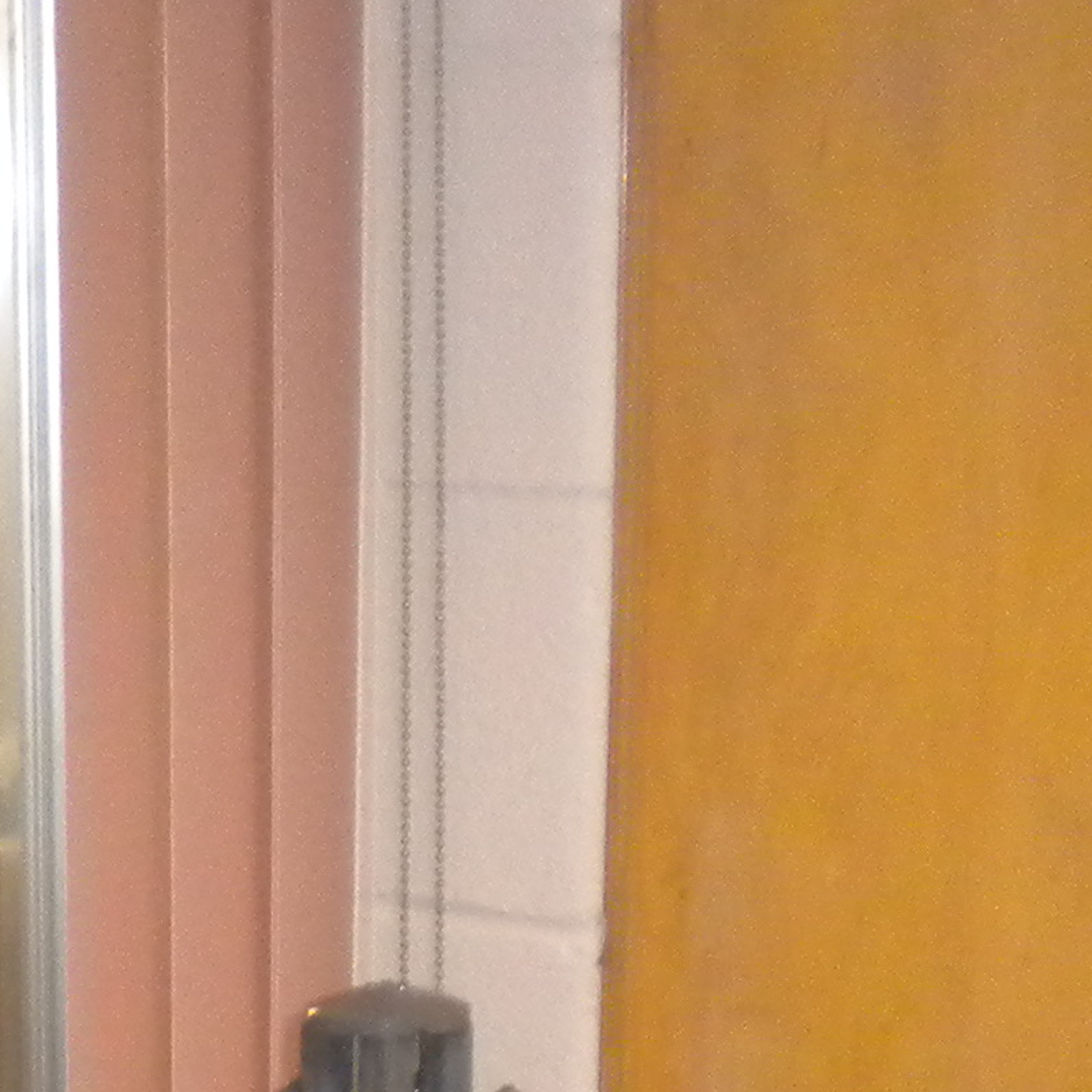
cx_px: -512
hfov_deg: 11.9
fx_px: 5032
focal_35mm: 141
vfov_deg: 11.8
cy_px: 1706
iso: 400
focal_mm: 6.3
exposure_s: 1/30
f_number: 3.1
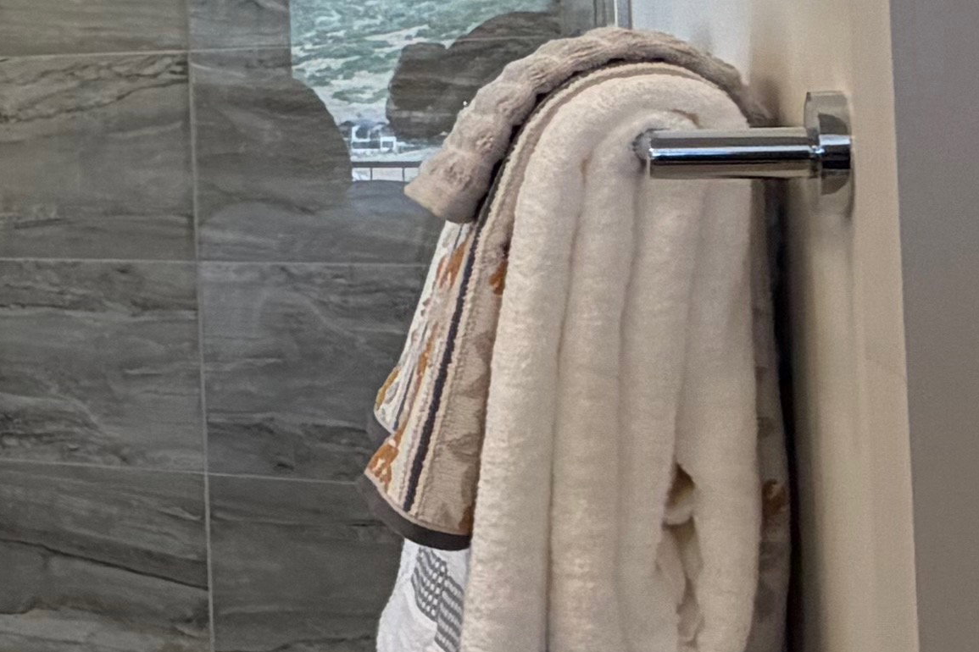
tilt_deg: +0.2
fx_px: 1958
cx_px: -813
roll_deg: +1.8
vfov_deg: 18.6
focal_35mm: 72
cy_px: 80
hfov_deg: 19.9
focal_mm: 2.22
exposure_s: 1/120
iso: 64
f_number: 2.2
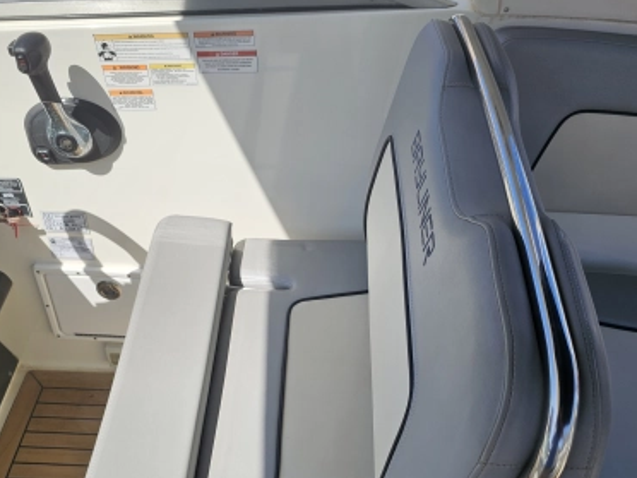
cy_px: 337
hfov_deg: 53.9
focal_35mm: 34
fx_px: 626
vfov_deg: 41.0
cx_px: 295
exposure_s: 1/746
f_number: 1.7
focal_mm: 6.3
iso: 10
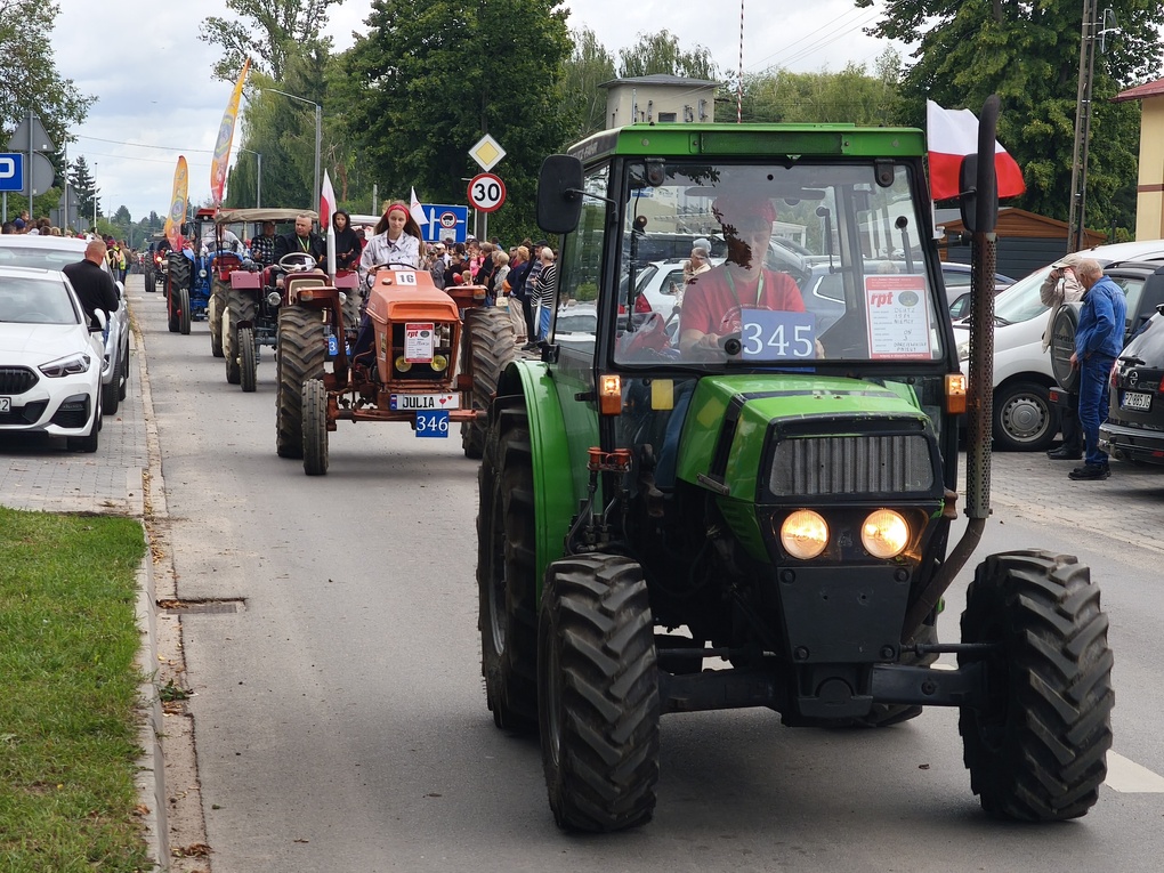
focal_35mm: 95
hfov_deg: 20.7
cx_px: 582
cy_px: 436
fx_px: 3194
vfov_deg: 15.6
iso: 50
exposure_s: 1/238
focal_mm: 8.8
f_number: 2
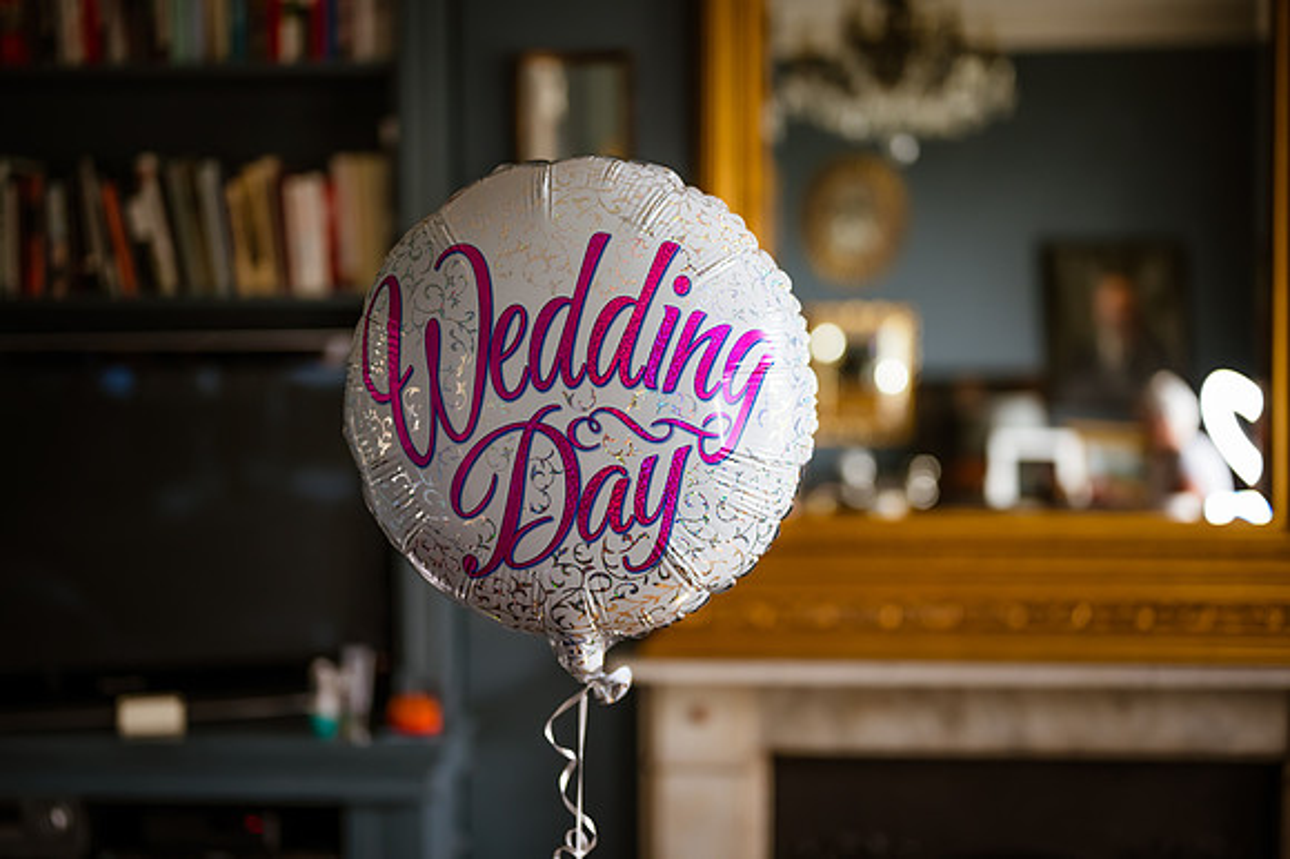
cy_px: 430
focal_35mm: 50
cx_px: 645
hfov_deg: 39.6
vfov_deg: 27.0
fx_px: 1791
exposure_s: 1/200
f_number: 2
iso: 640
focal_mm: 50
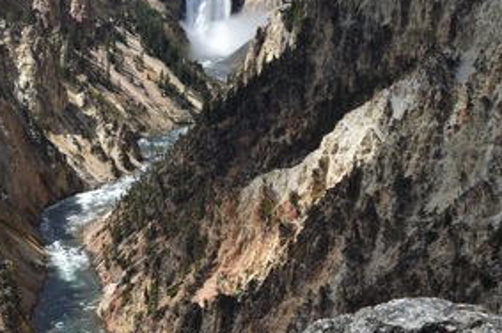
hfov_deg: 19.6
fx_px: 1448
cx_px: 177
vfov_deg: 13.1
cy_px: 63
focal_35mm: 104
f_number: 8
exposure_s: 1/250
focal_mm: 35
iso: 100
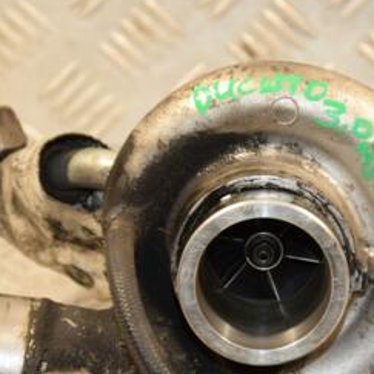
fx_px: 2543
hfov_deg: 8.4
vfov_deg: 8.4
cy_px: 263
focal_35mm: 208
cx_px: 214
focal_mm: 66
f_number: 5.3
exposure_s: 1/100
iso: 800
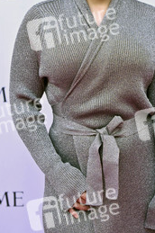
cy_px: 75
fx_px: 751
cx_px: 99
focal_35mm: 116
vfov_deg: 17.6
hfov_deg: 11.8
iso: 1000
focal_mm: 75
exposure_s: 1/1000
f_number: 2.8
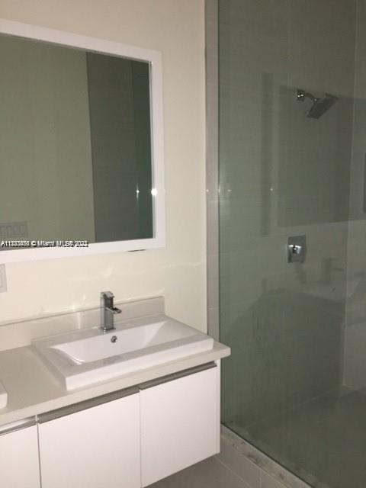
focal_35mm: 29
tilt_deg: -6.7
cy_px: 244
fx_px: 409
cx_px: 183
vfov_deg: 61.7
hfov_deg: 48.2
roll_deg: +0.7
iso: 125
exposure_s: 1/16
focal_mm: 4.15
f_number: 2.2
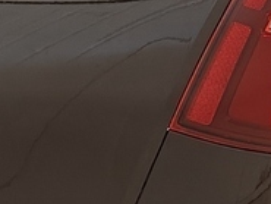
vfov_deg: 6.8
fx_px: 1708
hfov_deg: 8.9
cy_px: 63
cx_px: 357
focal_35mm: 218
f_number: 1.8
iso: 100
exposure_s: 1/50
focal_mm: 5.59
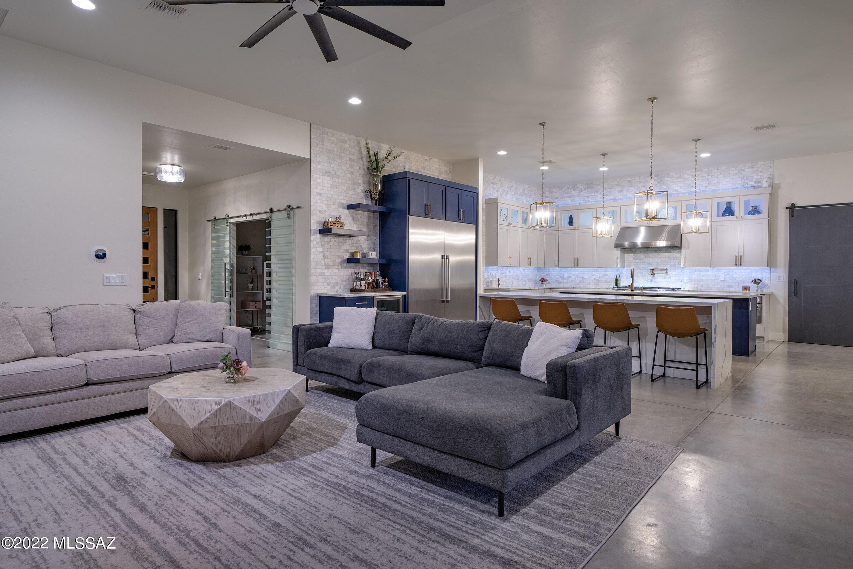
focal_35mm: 19
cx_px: 426
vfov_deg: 64.5
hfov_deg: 86.9
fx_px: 450
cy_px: 284
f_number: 9
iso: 100
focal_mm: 19
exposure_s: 1
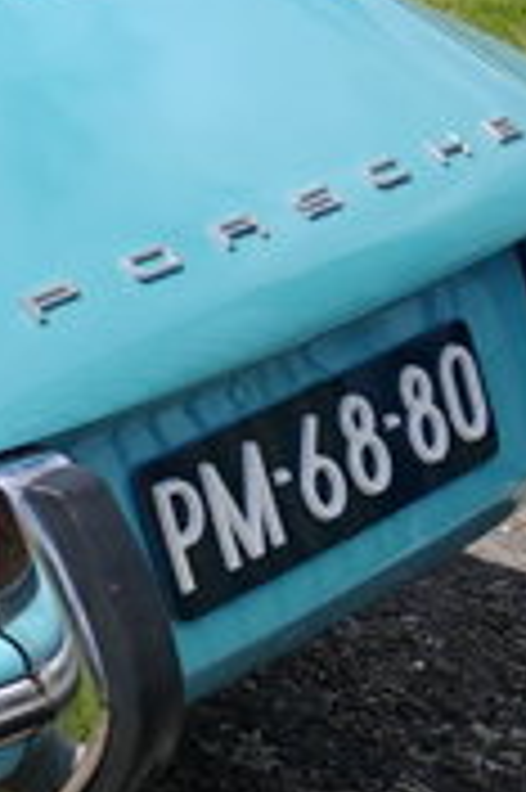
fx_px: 2591
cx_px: -823
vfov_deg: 17.2
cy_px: 117
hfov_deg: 9.9
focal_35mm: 118
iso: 50
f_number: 1.6
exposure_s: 1/2600
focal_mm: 5.4
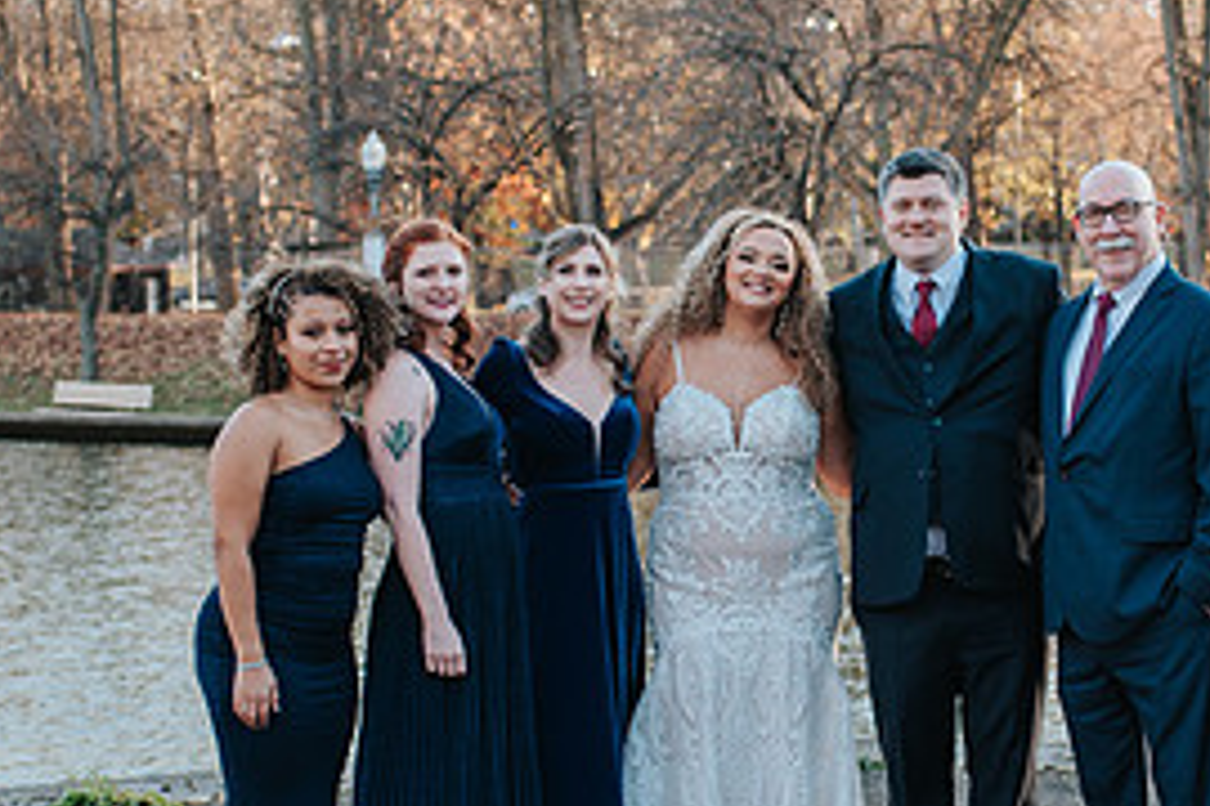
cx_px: 786
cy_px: 464
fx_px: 3226
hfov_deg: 21.2
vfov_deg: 14.2
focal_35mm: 96
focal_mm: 35
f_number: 2.8
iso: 250
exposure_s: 1/400
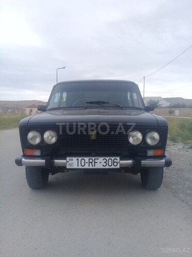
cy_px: 128
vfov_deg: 58.4
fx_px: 229
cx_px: 96
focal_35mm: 31
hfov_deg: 45.4
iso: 50
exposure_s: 1/280
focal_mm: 3.3
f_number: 2.2
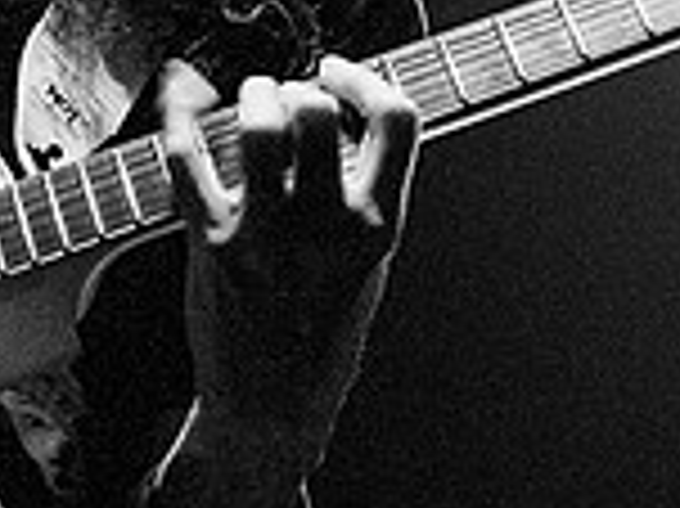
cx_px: 63
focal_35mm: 221
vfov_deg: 6.7
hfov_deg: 8.9
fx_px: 4338
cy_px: -88
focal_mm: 40
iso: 1250
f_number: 2.8
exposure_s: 1/40
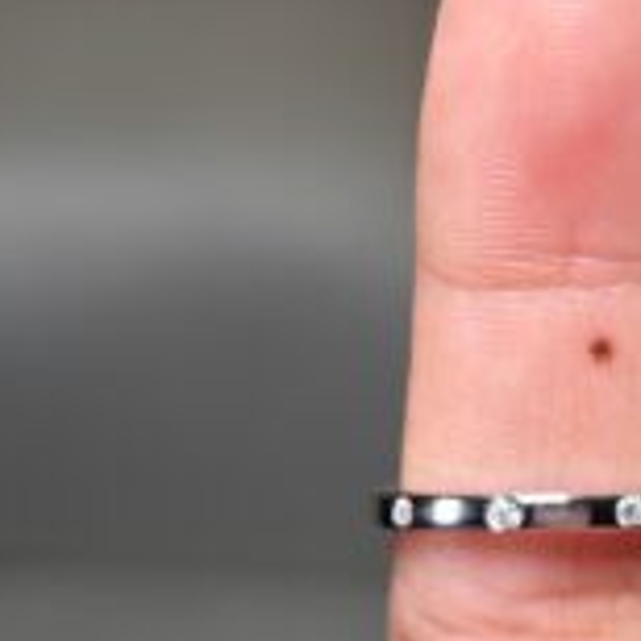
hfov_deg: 14.5
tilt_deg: -54.2
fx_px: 2493
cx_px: 574
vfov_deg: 14.6
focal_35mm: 119
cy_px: 154
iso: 50
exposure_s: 1/119
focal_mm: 5.96
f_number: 1.6
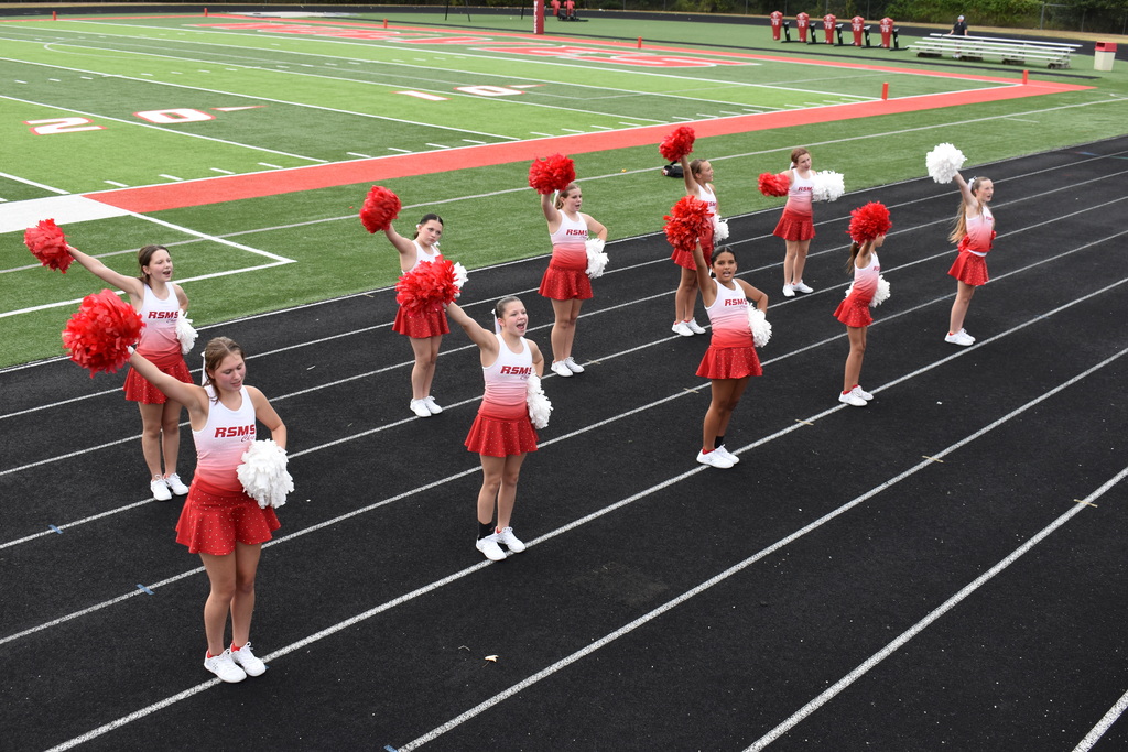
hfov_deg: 49.5
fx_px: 1222
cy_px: 376
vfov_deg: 34.2
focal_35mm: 39
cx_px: 564
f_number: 7.1
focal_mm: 26
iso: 400
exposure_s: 1/200
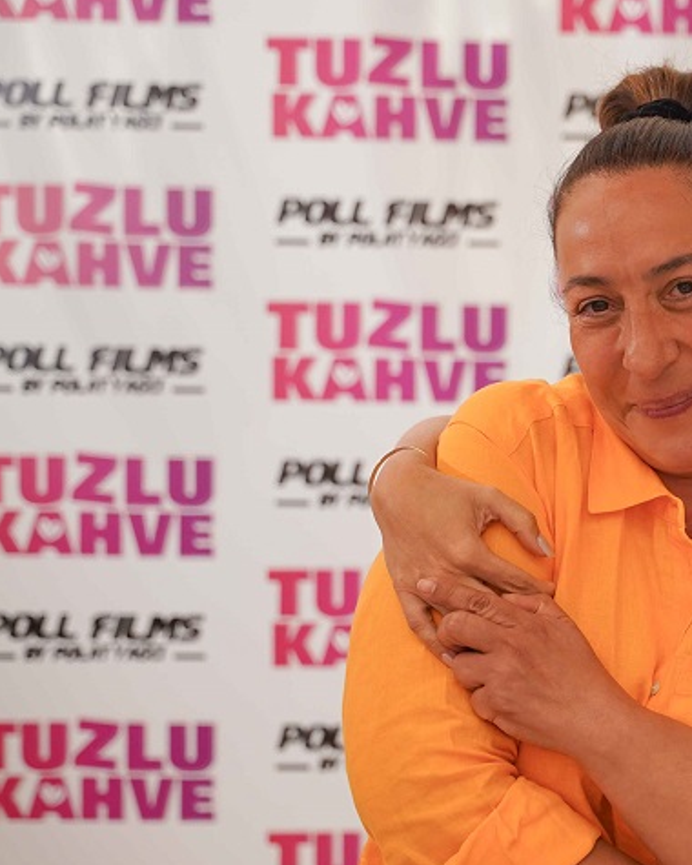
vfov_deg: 21.3
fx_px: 2288
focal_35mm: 89
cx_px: 807
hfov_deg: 16.6
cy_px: 599
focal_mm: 45.7
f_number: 2.8
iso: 800
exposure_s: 1/125
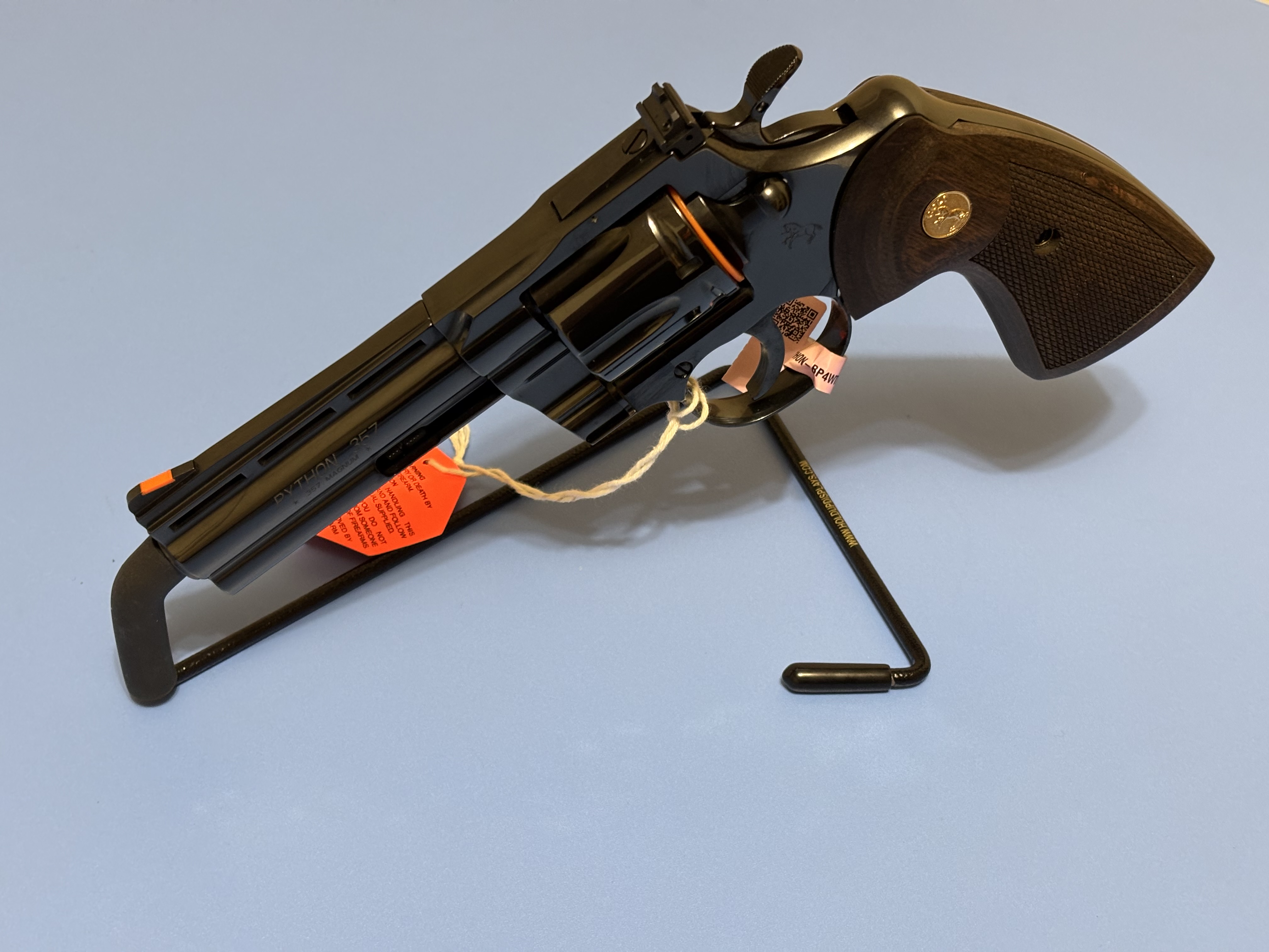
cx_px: 634
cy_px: 476
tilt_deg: -45.3
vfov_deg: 28.0
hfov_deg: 36.8
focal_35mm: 52
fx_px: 1906
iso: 160
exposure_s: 1/40
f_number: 1.6
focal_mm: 5.96
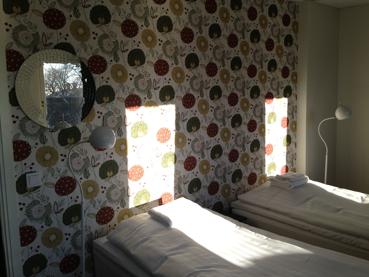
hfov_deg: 54.0
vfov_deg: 41.8
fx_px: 362
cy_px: 135
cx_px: 187
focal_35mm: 34
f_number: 2.4
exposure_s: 1/475
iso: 50
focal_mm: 4.13
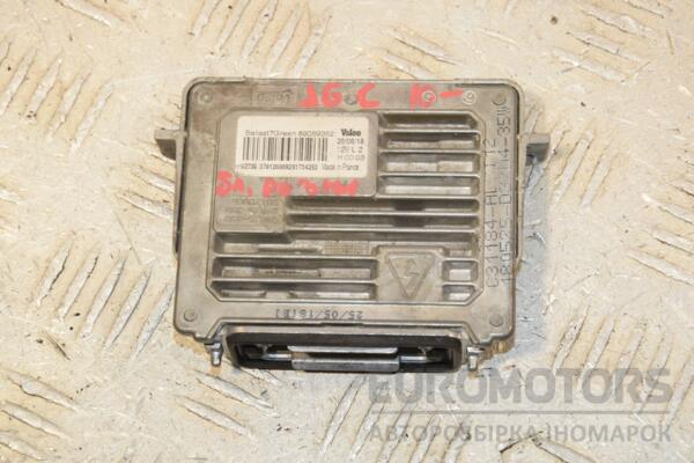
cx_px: 347
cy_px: 232
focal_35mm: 120
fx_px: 2313
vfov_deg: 11.4
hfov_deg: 17.1
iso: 800
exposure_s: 1/200
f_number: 9
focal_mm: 80
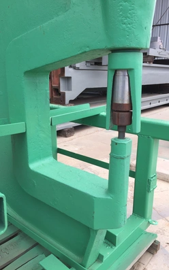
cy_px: 135
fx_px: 229
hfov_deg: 40.6
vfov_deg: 61.2
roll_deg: -1.6
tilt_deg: -14.4
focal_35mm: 31
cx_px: 80
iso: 32
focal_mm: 4.15
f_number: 2.2
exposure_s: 1/706
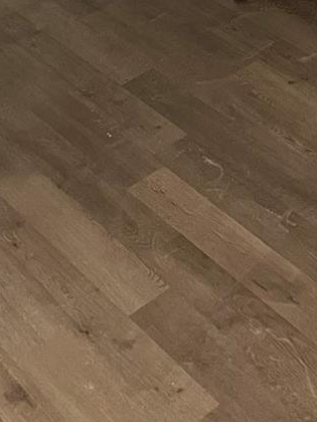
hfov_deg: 15.5
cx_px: 244
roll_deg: +4.6
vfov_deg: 18.2
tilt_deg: -19.8
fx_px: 1160
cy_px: -225
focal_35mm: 95
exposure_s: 1/39
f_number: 1.5
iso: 640
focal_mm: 5.7
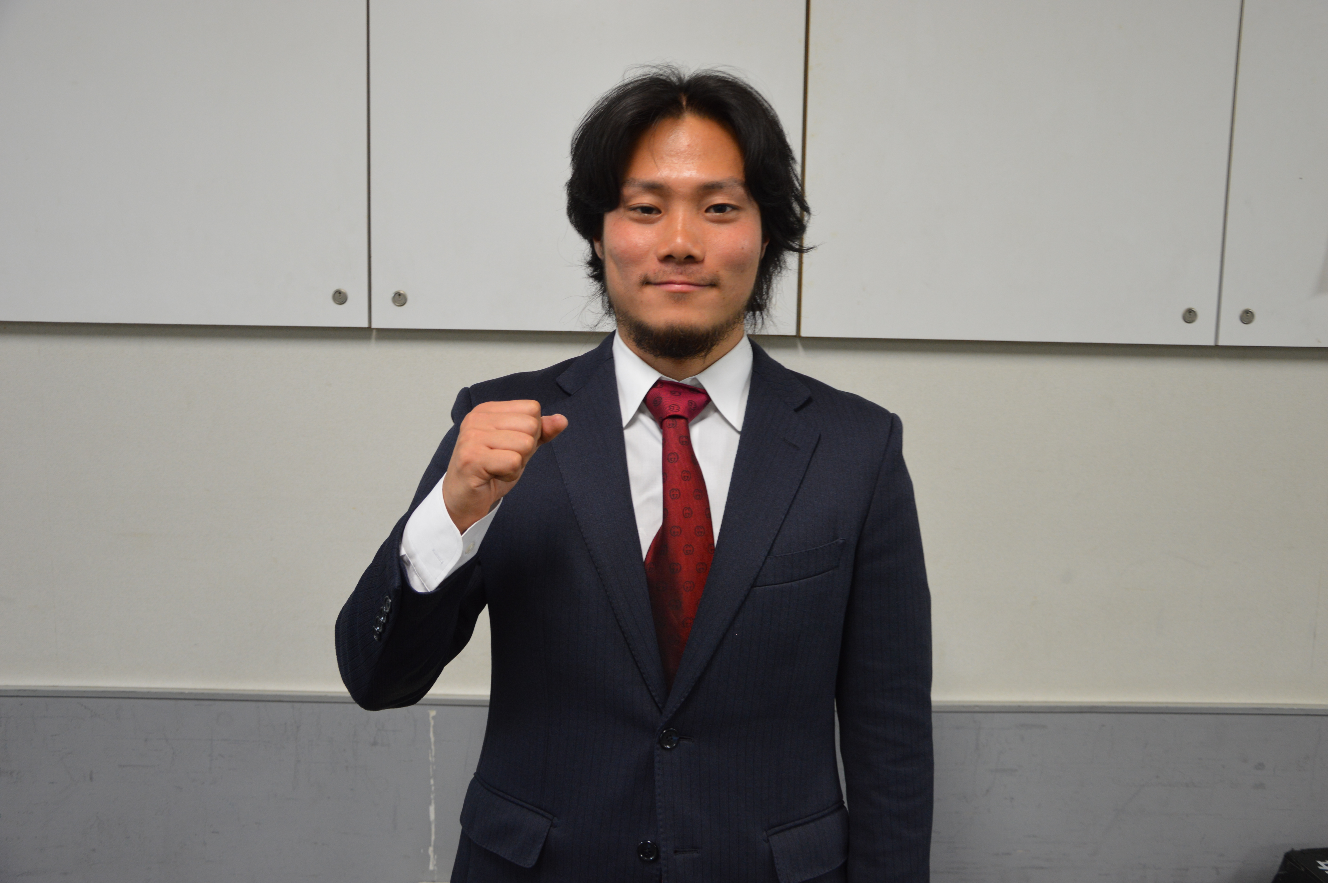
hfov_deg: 57.3
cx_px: 664
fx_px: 1216
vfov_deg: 39.9
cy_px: 442
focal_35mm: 33
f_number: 3.8
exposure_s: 1/25
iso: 400
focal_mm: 22
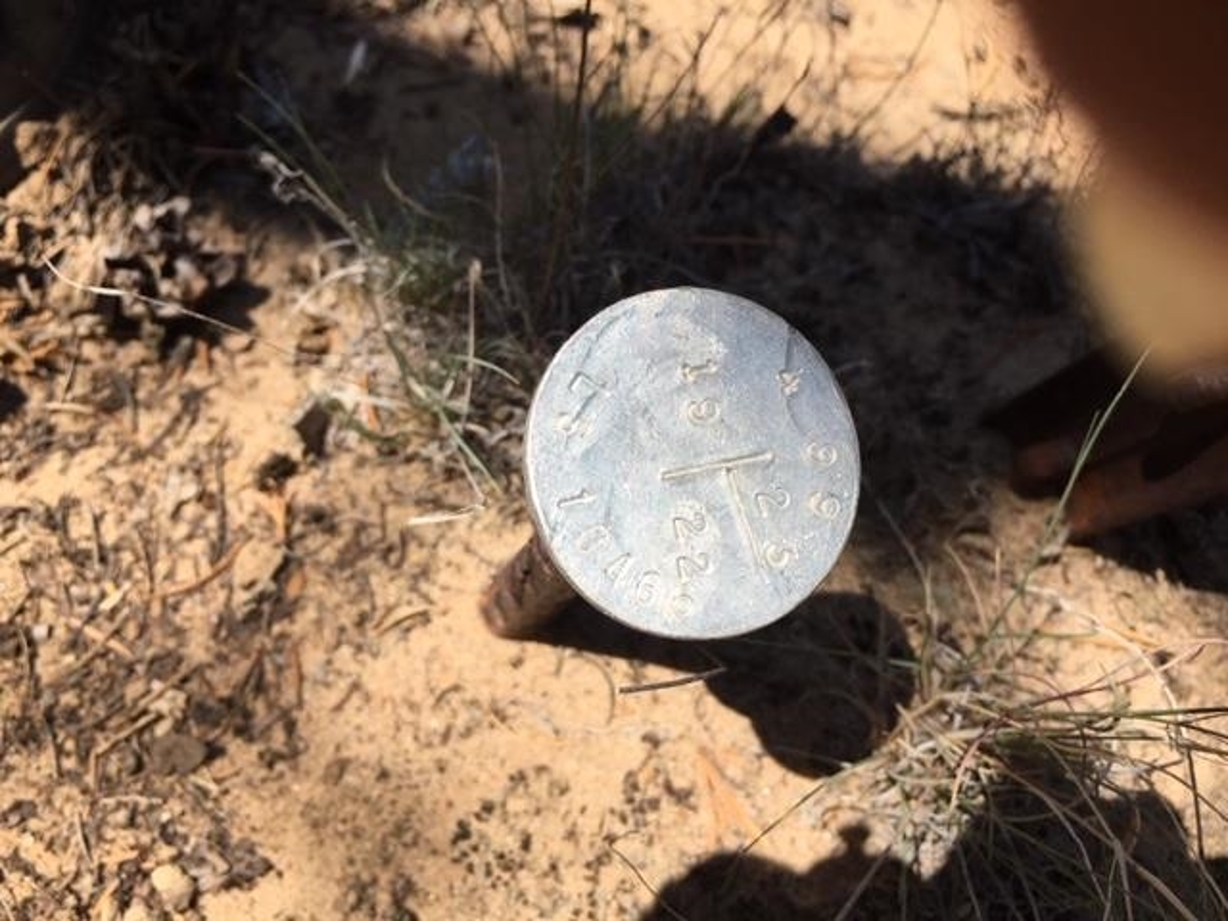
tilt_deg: -77.6
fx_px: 1029
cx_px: 614
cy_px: 460
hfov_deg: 61.7
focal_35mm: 29
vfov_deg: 48.2
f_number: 2.2
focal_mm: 4.15
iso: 25
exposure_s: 1/1304
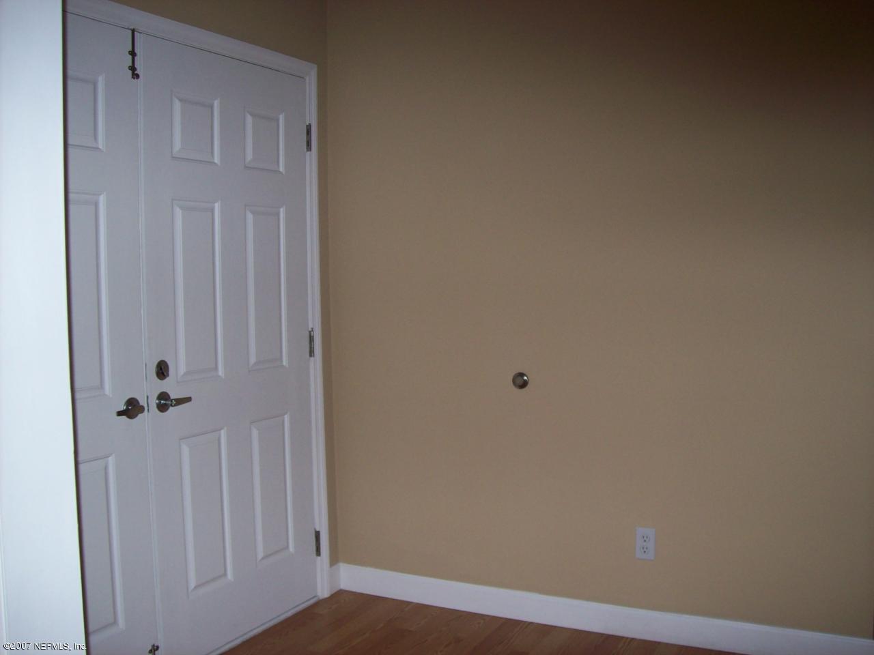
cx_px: 437
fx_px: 909
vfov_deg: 39.7
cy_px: 328
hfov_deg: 51.4
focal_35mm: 36
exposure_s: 1/64
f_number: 2.7
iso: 80
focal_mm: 6
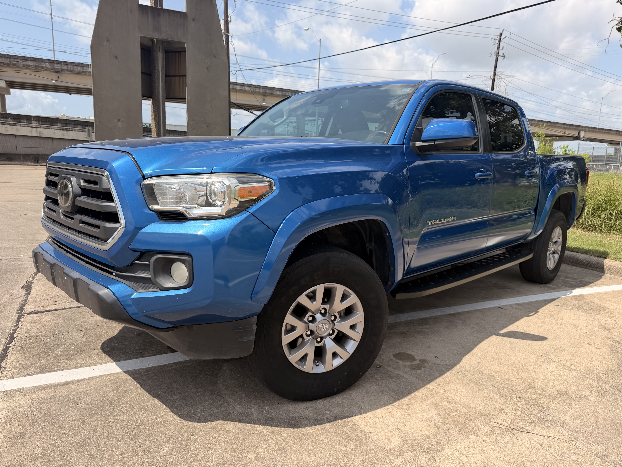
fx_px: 431
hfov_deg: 71.6
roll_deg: -1.7
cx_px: 311
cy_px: 234
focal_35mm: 24
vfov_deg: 56.8
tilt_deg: -10.3
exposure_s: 1/3953
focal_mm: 6.76
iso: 80
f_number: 1.78
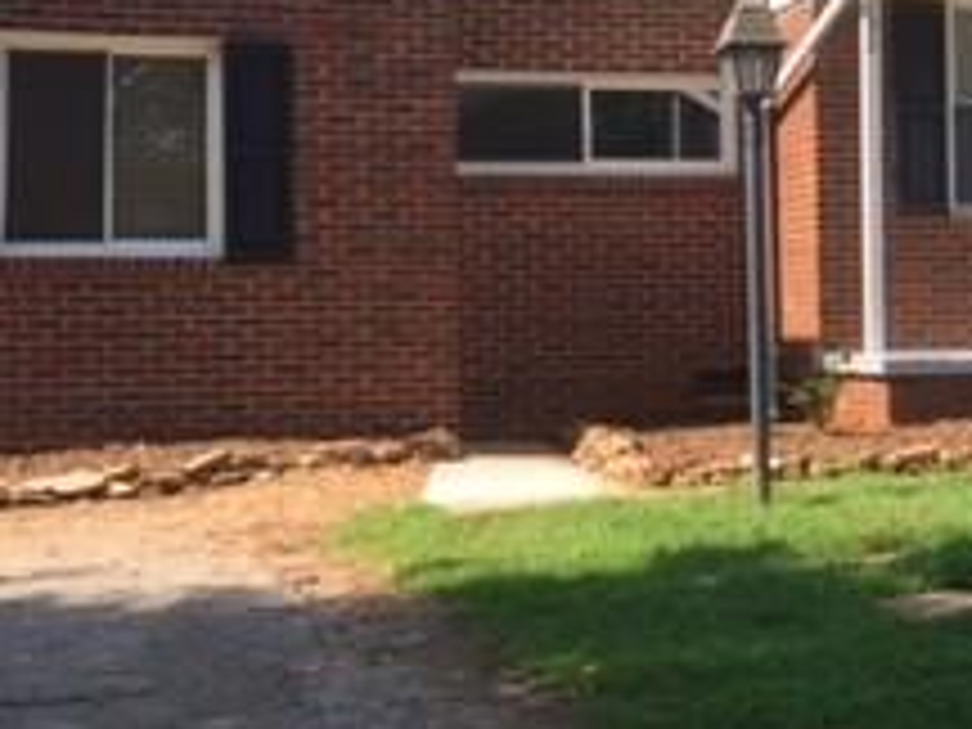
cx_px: 1076
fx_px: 2415
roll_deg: +0.0
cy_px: 234
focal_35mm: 86
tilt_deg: +2.6
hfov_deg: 21.6
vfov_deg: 17.1
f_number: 2.2
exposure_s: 1/807
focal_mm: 4.15
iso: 32
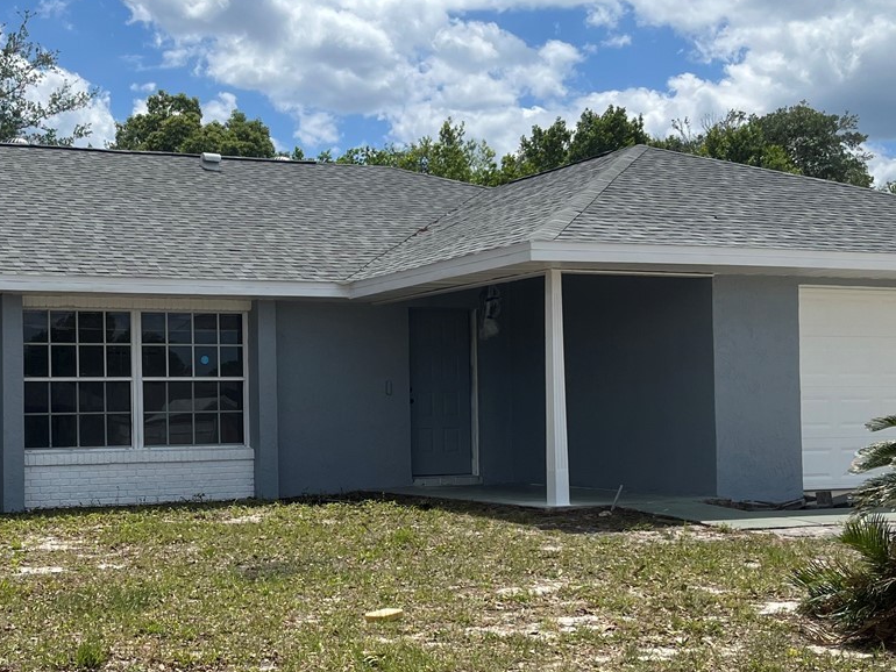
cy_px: 384
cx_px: 246
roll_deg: +1.1
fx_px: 1398
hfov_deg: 34.9
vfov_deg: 27.0
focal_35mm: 54
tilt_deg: -0.2
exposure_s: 1/4854
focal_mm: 5.1
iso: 50
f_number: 1.6
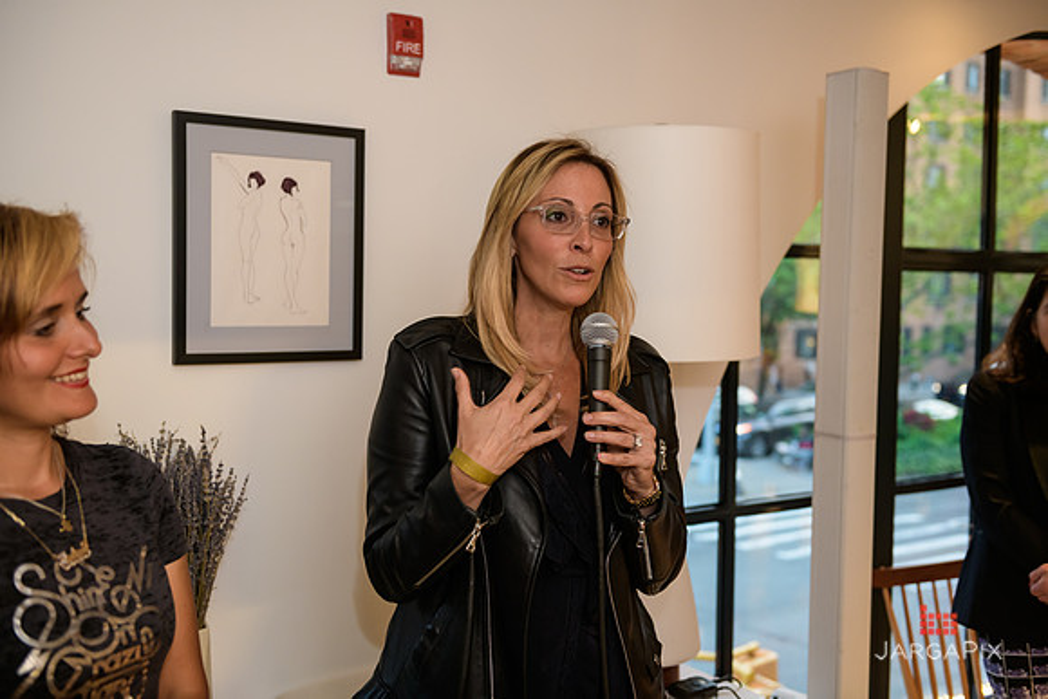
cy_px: 350
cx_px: 524
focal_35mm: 40
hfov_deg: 48.4
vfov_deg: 33.4
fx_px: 1165
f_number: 3.2
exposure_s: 1/125
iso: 800
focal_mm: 40
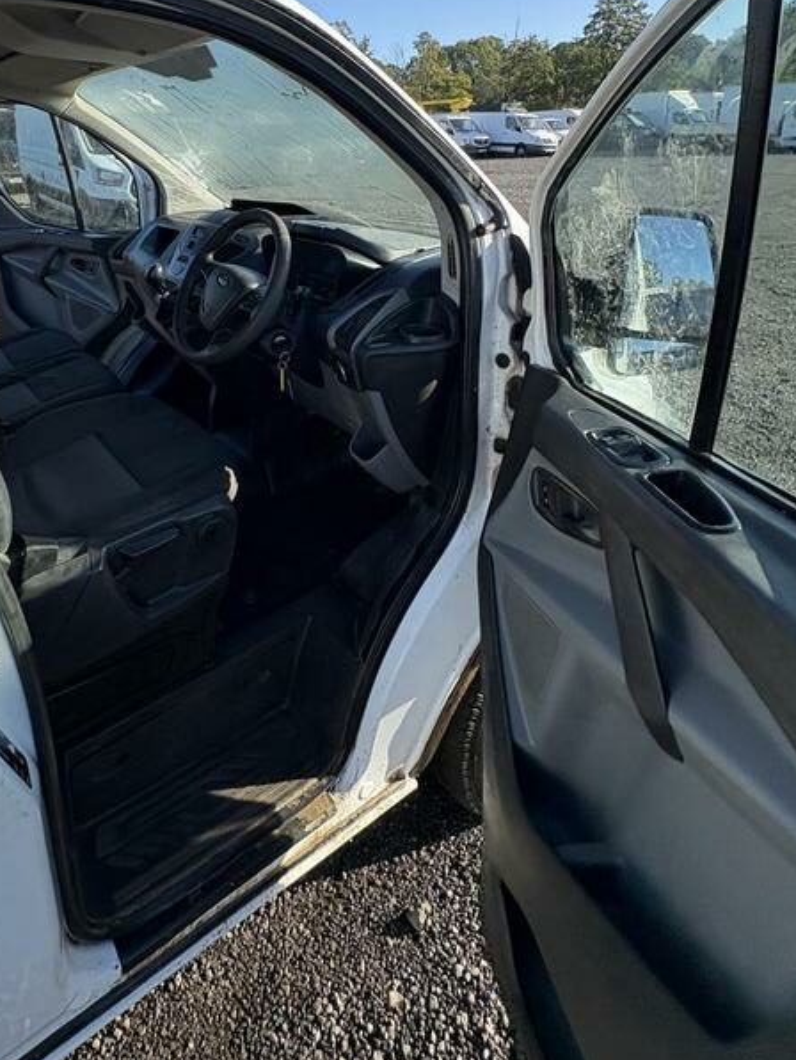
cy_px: 314
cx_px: 300
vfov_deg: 75.3
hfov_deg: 62.6
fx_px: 644
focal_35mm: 21
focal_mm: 2.22
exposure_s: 1/425
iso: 64
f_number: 2.2
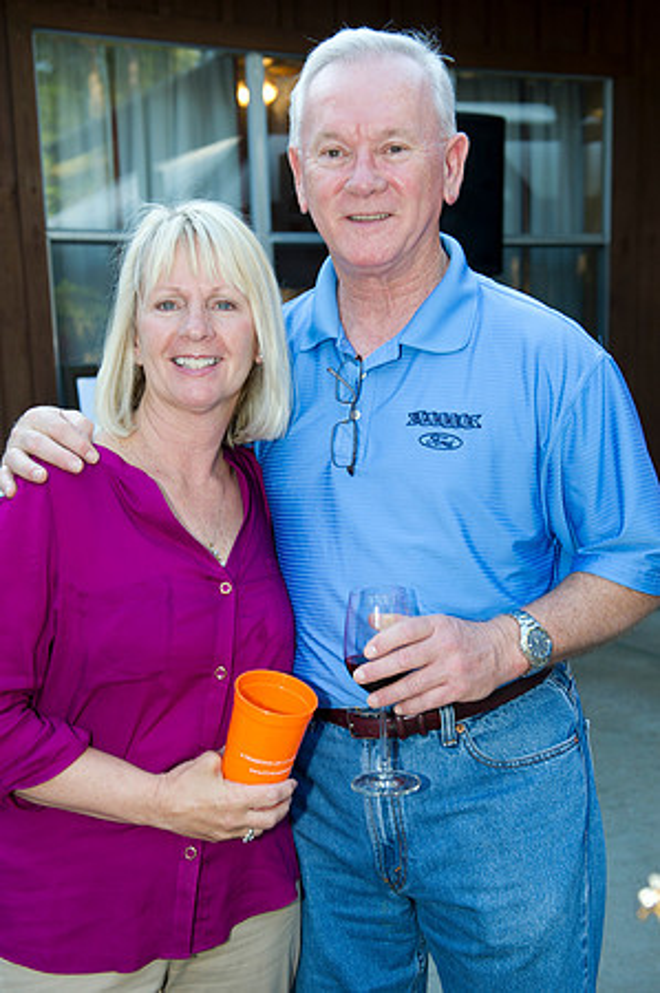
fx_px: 1240
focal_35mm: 45
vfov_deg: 43.6
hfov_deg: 29.8
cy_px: 496
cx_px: 330
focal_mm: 45
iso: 320
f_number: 4.5
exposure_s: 1/125
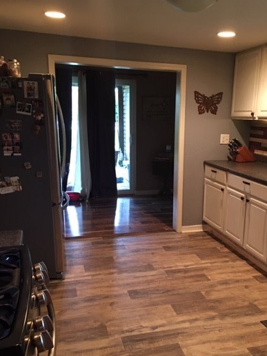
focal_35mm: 36
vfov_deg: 51.1
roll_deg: -2.4
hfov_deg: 39.4
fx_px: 370
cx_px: 164
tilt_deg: -13.8
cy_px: 207
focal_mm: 4.15
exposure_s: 1/8
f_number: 2.2
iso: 100
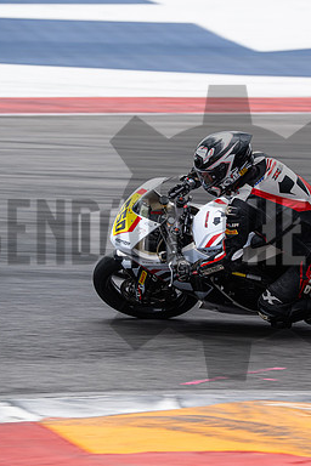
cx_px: 227
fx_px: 4107
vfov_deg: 6.5
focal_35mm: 317
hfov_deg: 4.3
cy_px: 234
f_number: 4.5
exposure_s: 1/250
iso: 160
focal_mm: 140
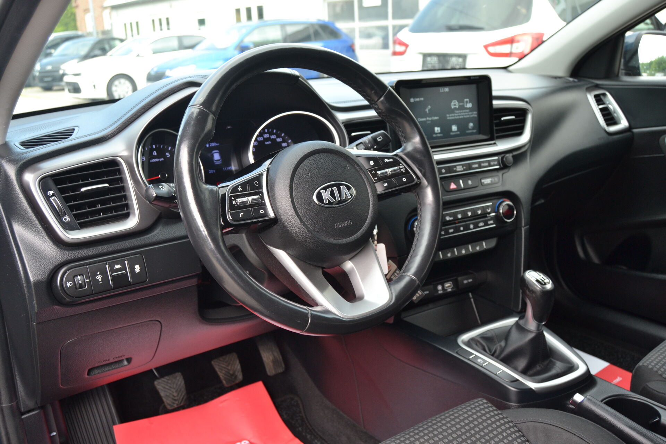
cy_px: 222
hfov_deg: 57.2
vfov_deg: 40.0
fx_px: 610
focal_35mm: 33
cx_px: 333
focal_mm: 22
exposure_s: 1/125
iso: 320
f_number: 5.6
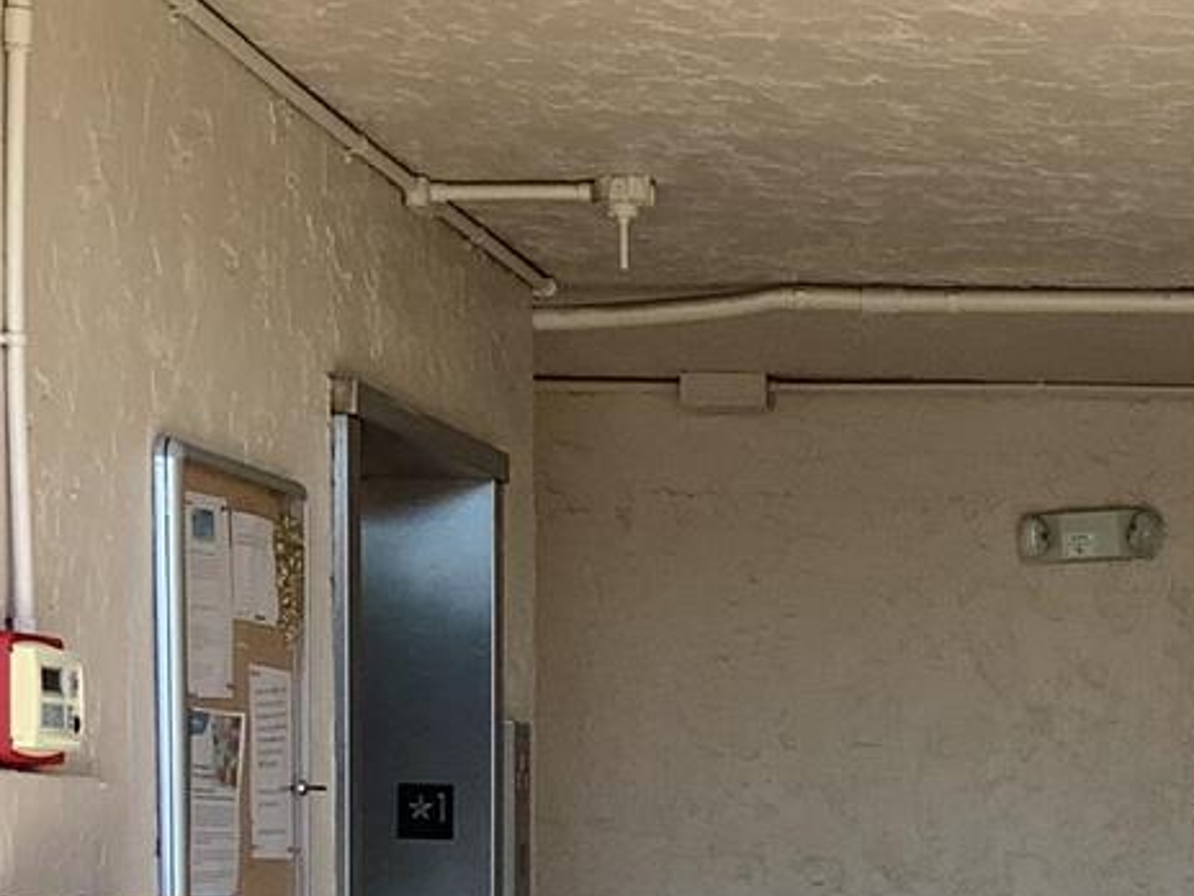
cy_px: 1009
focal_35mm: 107
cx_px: 1274
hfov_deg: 17.8
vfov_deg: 13.5
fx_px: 3691
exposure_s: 1/120
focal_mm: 3.3
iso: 25
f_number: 2.4
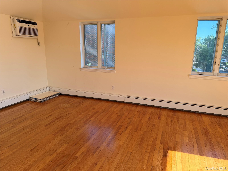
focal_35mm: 24
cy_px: 86
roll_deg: -0.4
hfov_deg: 71.6
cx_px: 114
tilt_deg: -12.9
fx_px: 158
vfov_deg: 56.8
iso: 100
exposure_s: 1/389
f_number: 1.78
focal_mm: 6.76
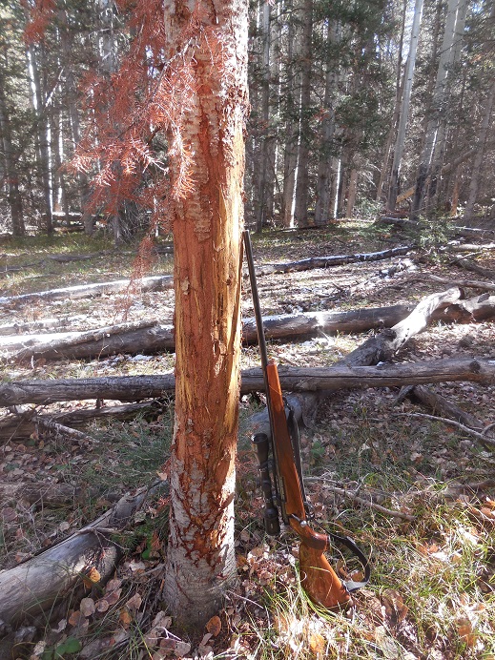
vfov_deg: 69.4
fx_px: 477
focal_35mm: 25
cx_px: 248
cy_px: 330
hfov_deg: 54.9
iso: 125
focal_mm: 4.5
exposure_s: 1/60
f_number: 3.1
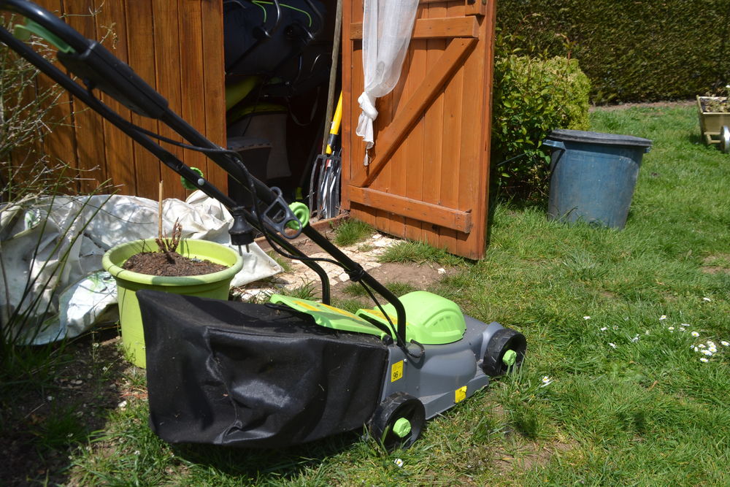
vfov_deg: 40.0
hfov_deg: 57.2
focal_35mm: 33
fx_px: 669
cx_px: 365
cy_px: 244
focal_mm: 22
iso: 100
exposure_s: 1/250
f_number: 8
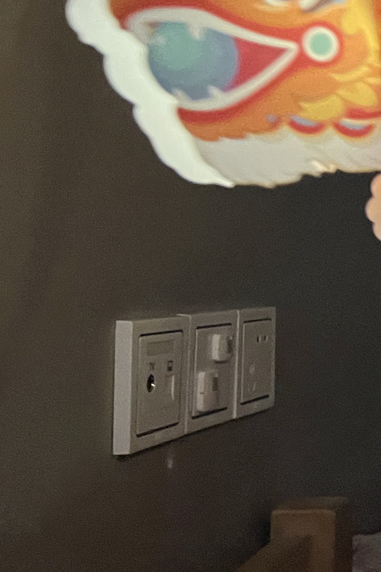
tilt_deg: +0.7
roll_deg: -0.4
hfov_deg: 14.9
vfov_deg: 27.3
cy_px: 235
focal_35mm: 74
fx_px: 1175
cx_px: 776
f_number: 1.5
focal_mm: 5.7
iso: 640
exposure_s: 1/35
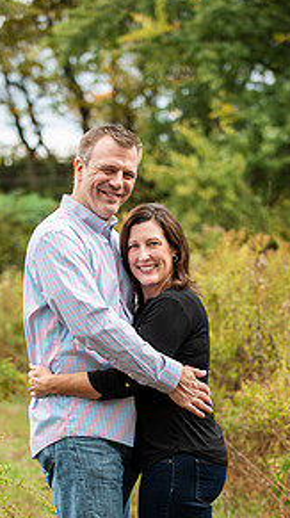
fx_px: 2002
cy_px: 377
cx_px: 135
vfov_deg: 14.7
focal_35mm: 146
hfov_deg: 8.3
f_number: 3.5
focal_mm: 90
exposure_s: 1/200
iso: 250
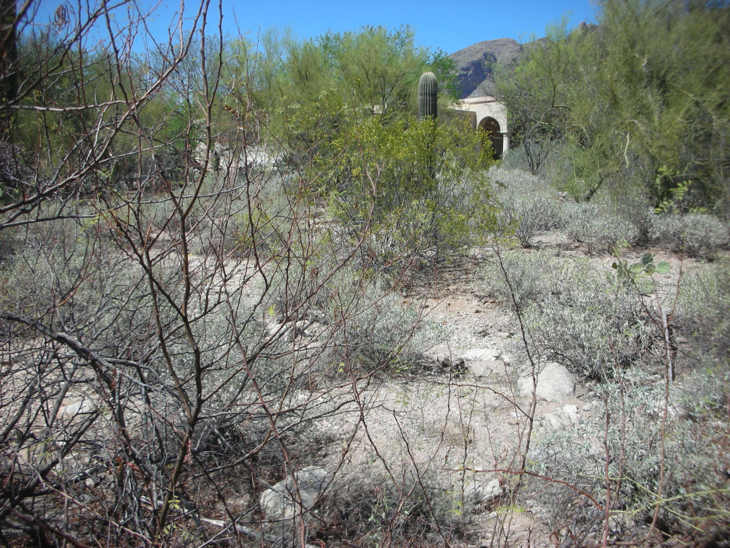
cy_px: 274
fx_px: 738
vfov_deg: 40.7
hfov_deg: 52.6
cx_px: 365
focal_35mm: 35
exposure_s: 1/92.3
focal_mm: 5.8
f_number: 8.5
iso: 50
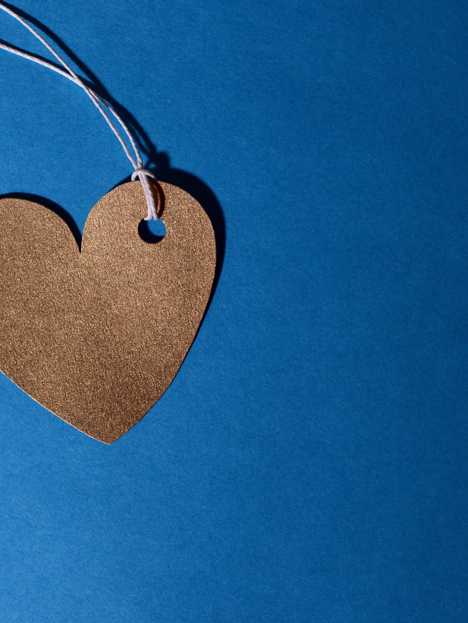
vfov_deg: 18.0
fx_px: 1965
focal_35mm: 109
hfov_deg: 13.6
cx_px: 296
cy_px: 313
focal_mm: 50
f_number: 5
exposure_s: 1/30
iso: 400
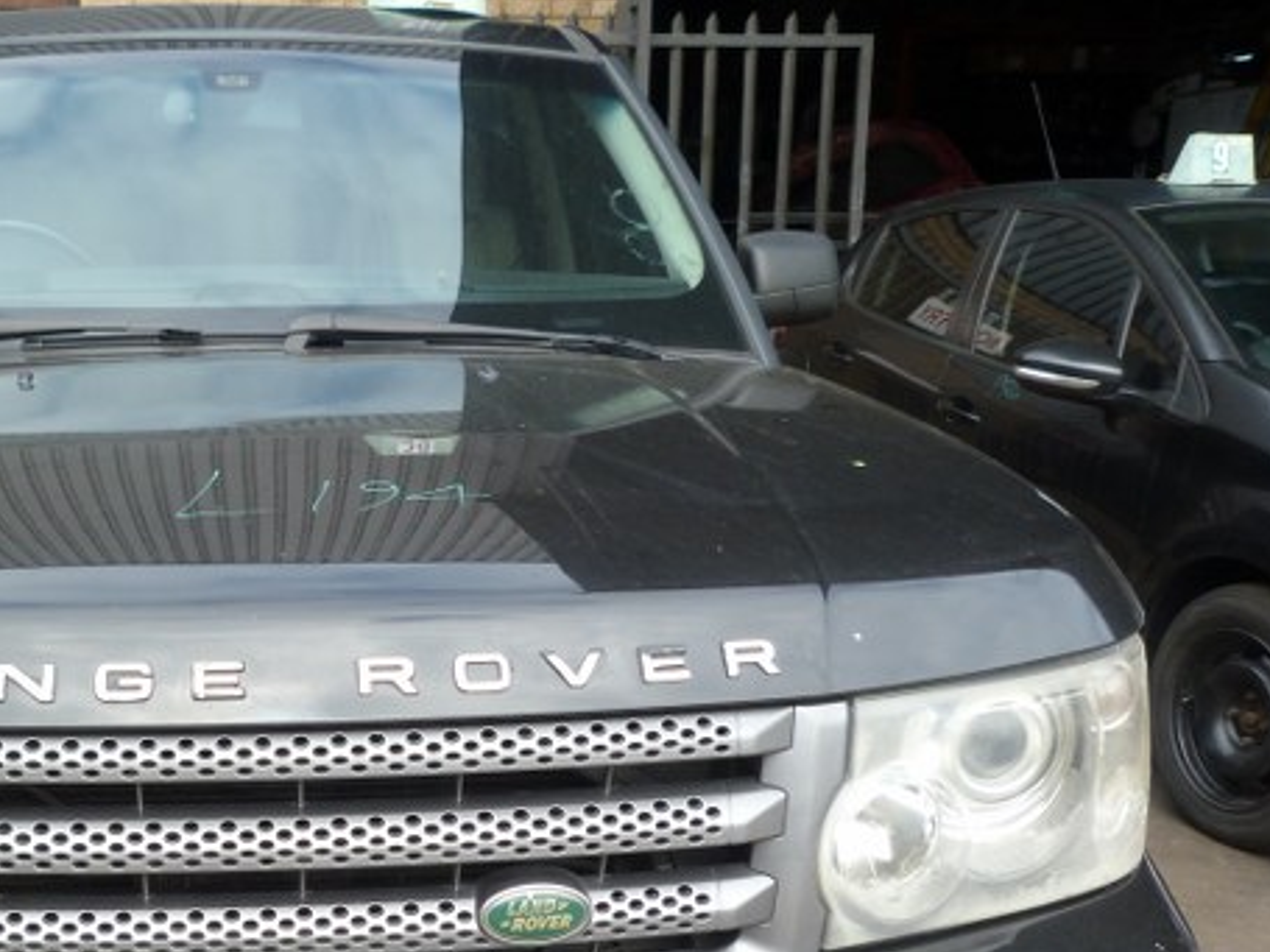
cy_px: 701
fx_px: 1614
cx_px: 346
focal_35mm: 44
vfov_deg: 32.3
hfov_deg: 41.9
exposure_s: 1/125
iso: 80
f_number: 4
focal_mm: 4.5
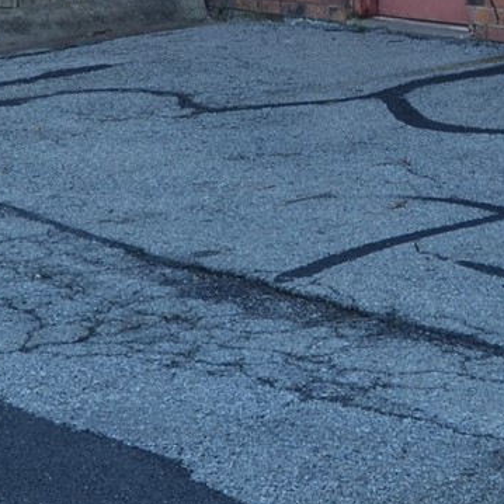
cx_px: 518
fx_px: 2290
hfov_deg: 12.4
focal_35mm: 139
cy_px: 1
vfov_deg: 12.4
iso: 110
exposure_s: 1/125
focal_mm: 18
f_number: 5.6
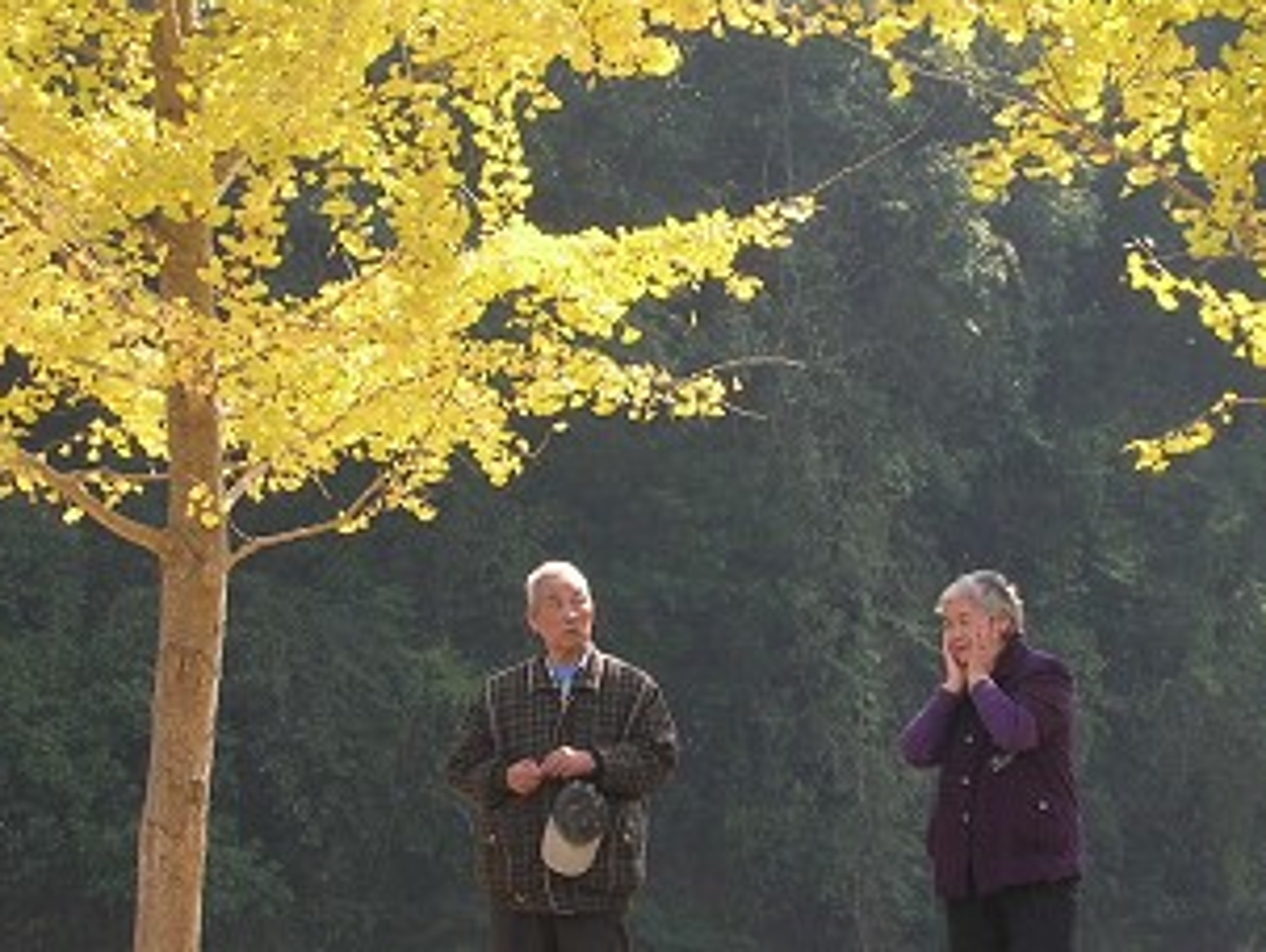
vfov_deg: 10.2
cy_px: 386
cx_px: 843
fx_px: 5307
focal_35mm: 145
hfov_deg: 13.6
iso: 50
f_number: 4.4
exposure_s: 1/112
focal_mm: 12.2
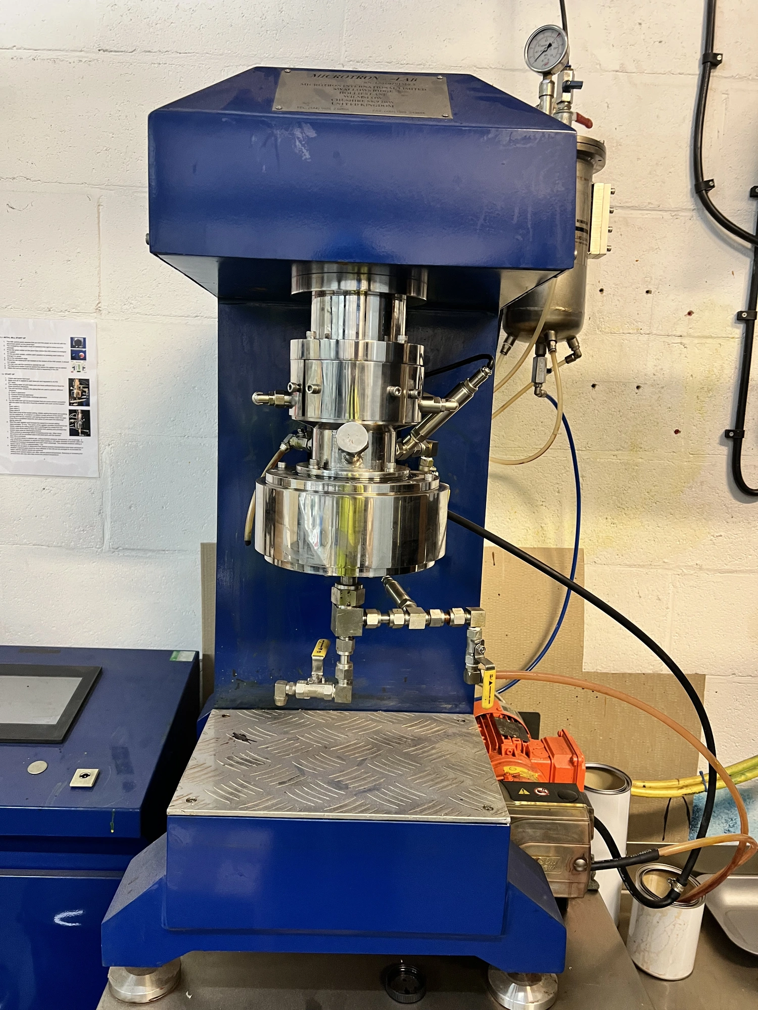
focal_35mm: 26
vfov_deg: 67.3
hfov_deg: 53.1
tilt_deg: -8.1
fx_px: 759
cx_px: 379
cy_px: 505
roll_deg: -2.8
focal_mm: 5.7
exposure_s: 1/50
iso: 250
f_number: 1.5
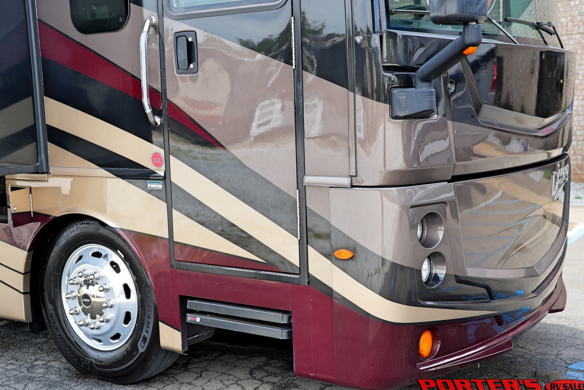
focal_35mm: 51
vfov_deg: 26.5
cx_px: 297
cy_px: 198
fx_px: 827
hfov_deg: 38.9
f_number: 5
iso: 100
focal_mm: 50
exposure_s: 1/125
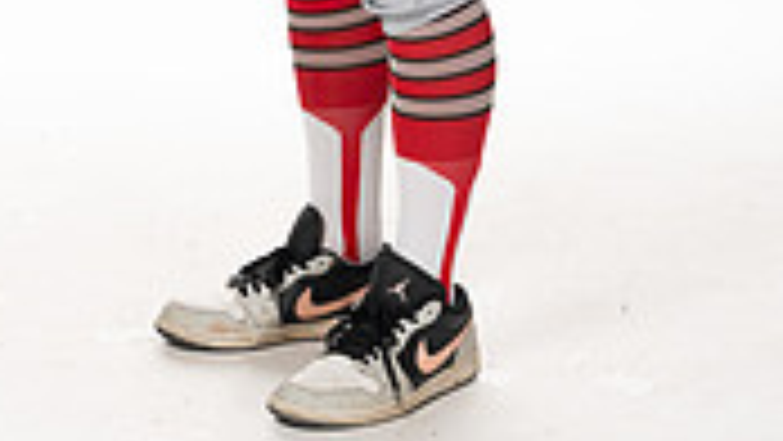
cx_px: 248
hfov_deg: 13.9
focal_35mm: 154
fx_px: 3198
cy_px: -518
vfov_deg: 7.5
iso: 400
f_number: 6.3
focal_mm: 57
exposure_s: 1/250
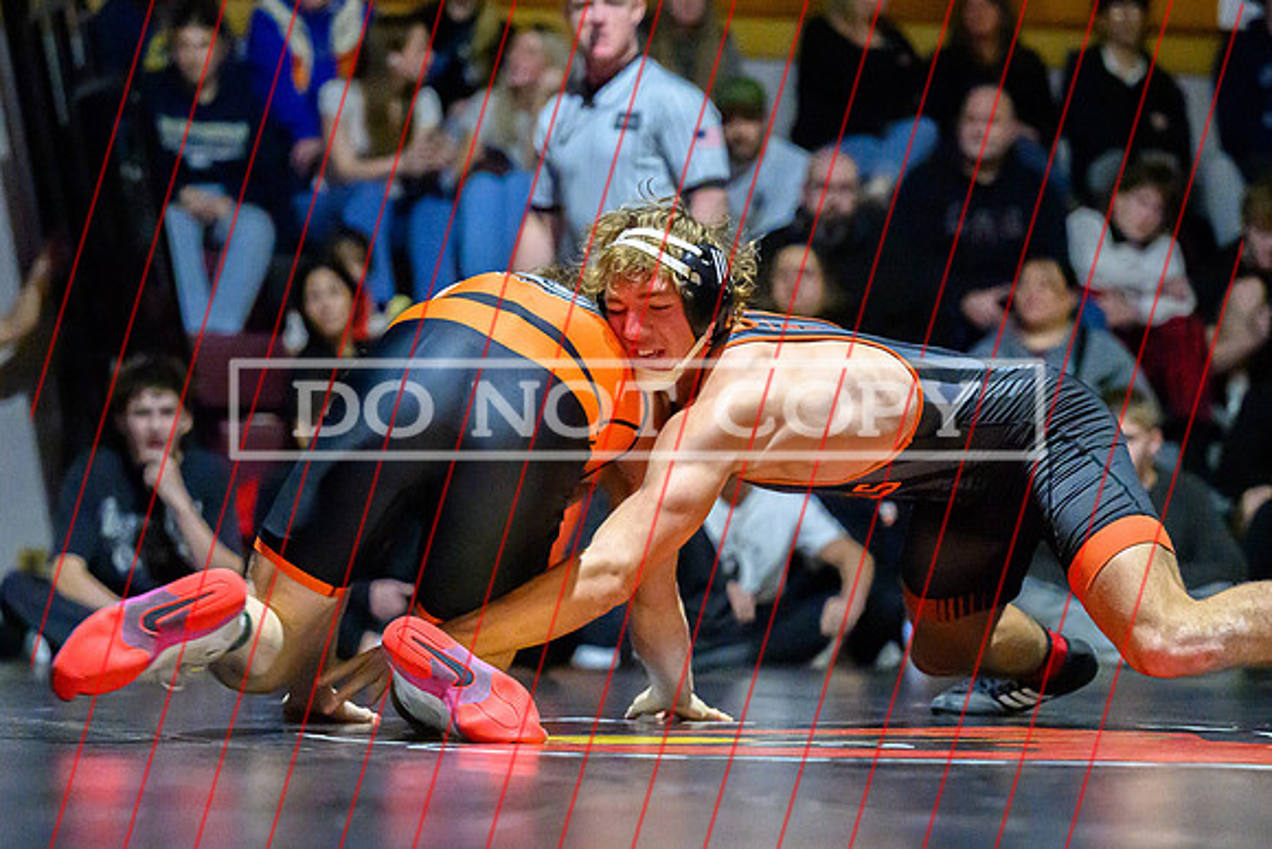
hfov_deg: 13.1
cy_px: 483
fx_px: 5522
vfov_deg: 8.8
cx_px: 577
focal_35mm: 156
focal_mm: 104
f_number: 2.8
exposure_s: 1/640
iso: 16000
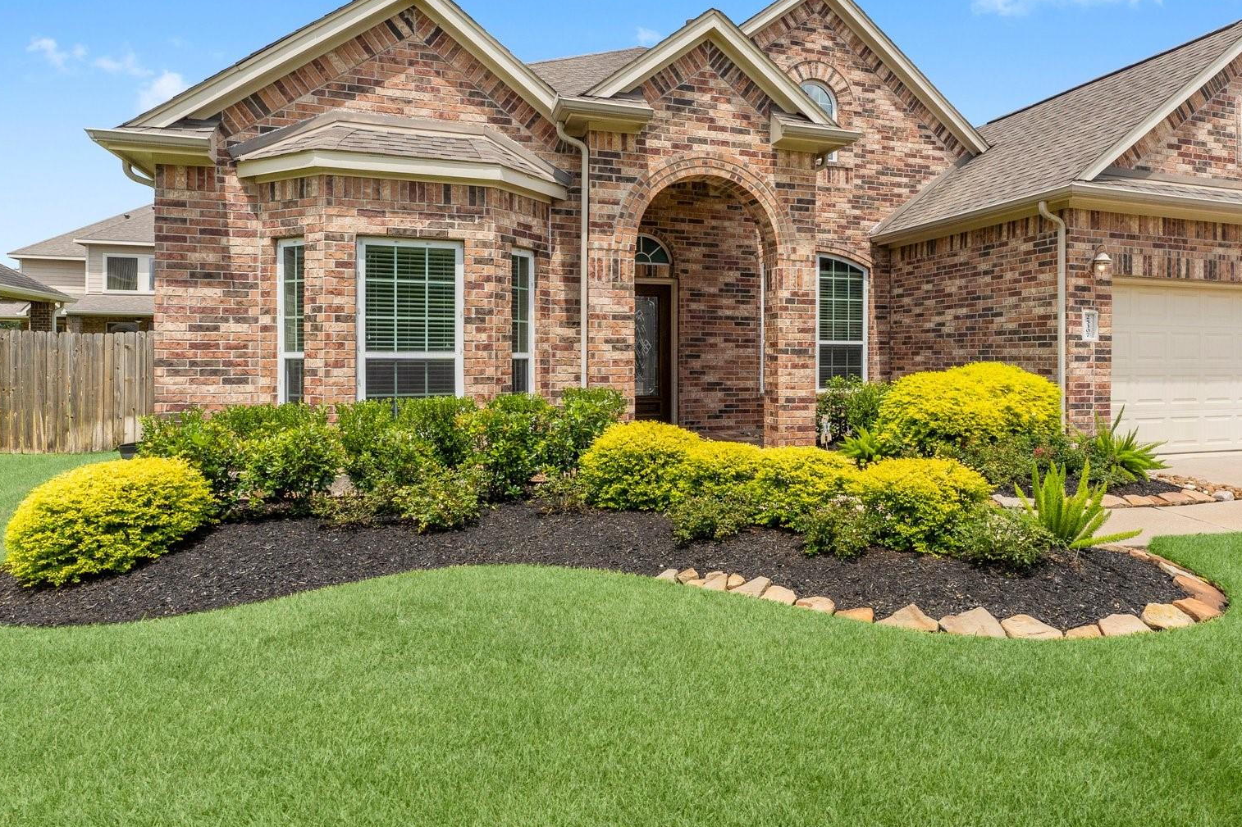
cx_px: 739
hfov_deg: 75.0
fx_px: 798
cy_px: 365
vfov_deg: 54.7
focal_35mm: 23
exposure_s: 1/1250
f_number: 9
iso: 640
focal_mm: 17.1
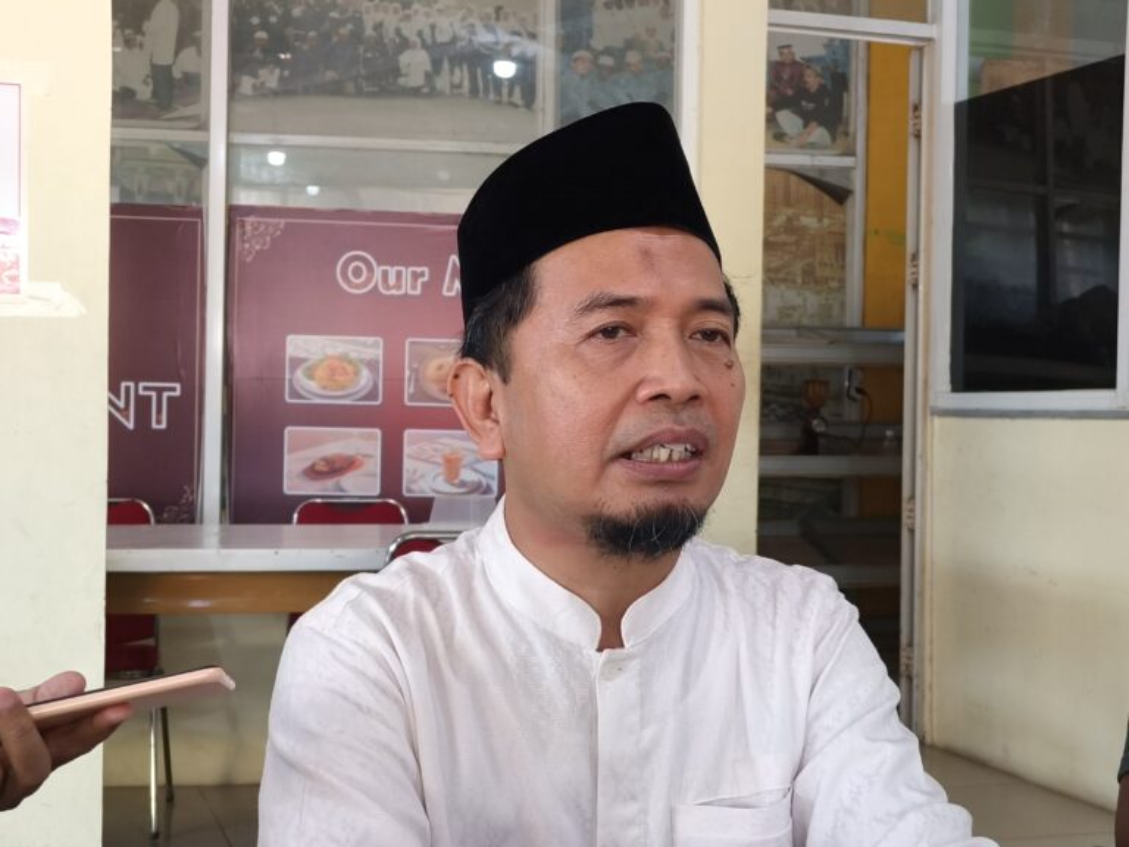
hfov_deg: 40.4
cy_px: 424
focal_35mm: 47
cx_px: 564
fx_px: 1533
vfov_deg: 30.9
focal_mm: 7.08
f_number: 2
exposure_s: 1/50
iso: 500
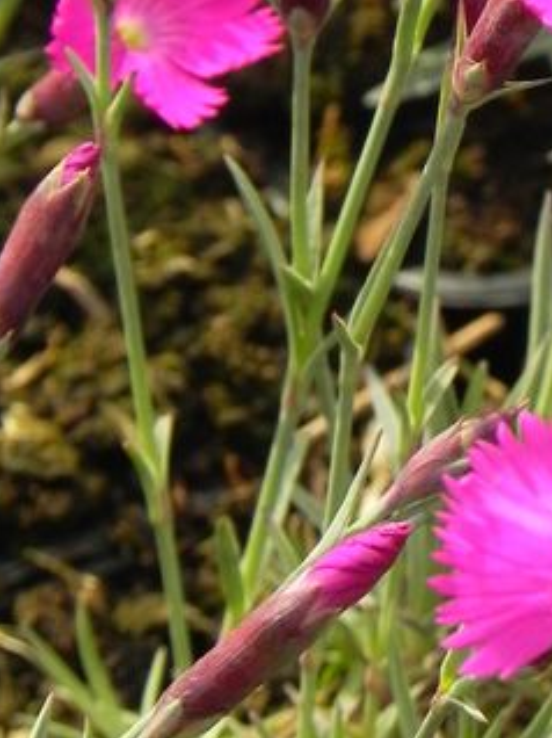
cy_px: -77
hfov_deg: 3.2
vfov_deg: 4.3
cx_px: 455
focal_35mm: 463
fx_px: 9857
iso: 160
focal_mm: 32.7
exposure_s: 1/640
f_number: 5
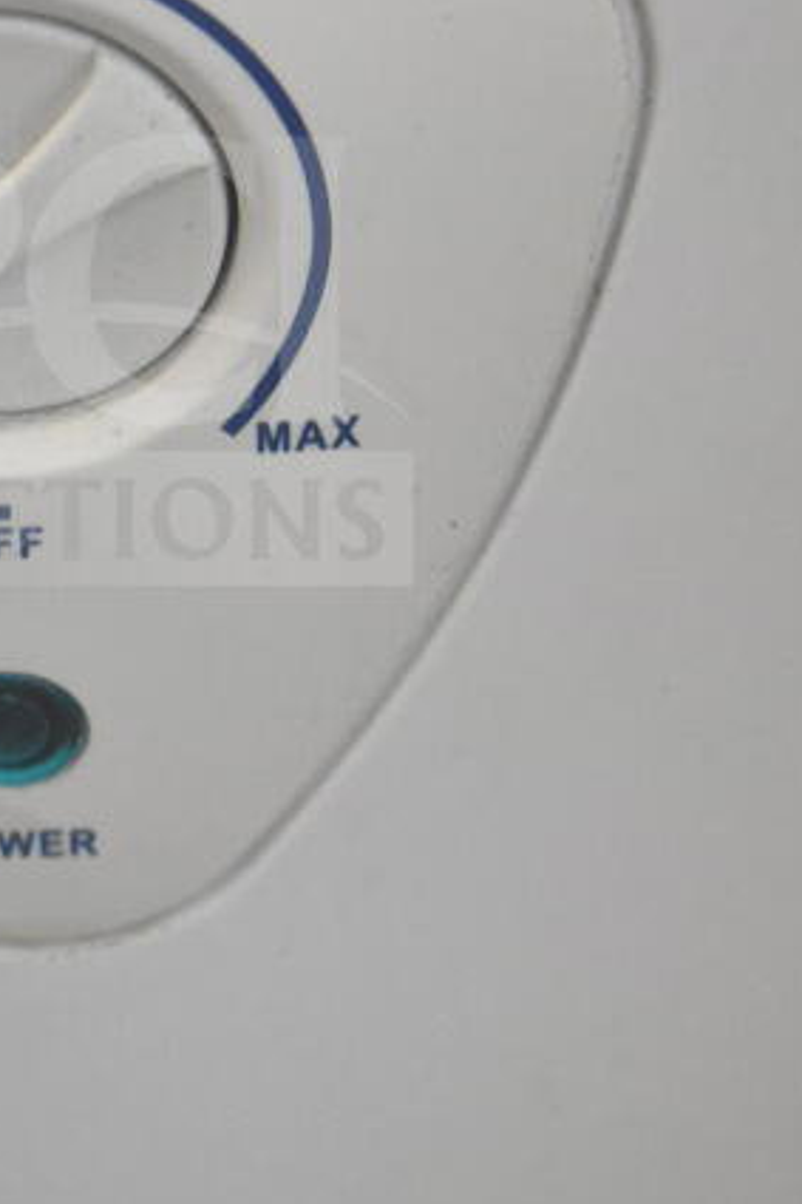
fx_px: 5183
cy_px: 360
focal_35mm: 155
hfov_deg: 8.8
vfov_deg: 13.2
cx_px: 94
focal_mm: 48
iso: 6400
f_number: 5.3
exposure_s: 1/80
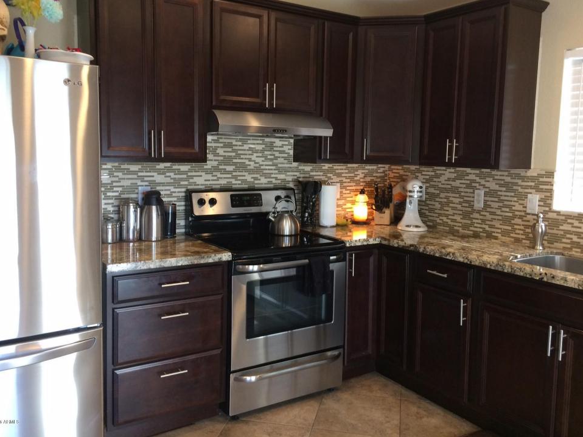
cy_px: 204
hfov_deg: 58.4
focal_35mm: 31
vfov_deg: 45.4
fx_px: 522
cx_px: 301
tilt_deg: -9.6
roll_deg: -2.1
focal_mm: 4.15
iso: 100
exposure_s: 1/30
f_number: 2.2
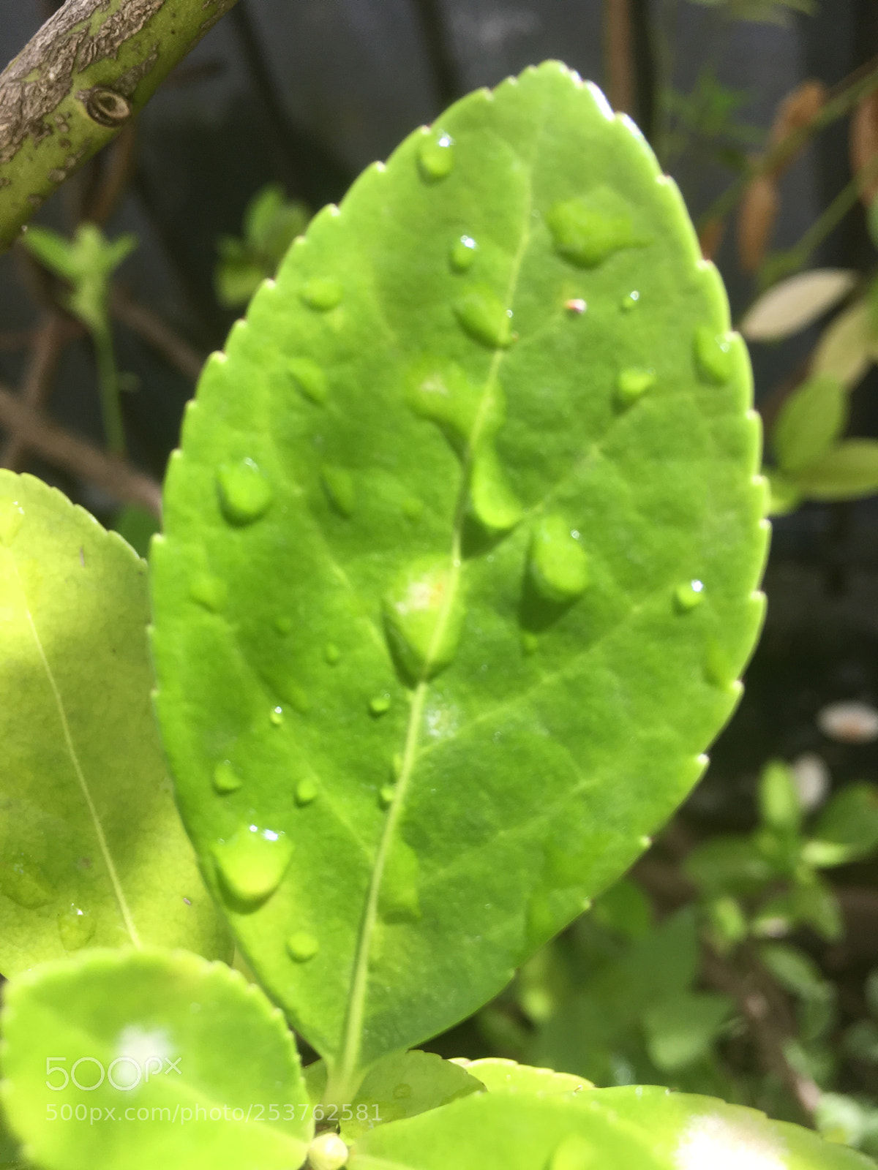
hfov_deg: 48.2
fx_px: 981
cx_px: 439
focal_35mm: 29
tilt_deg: -48.2
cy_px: 585
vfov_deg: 61.7
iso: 25
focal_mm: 4.15
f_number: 2.2
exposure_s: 1/169
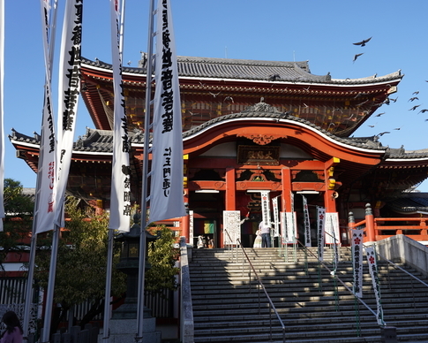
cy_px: 174
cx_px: 254
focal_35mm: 36
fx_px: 456
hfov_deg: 50.0
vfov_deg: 41.2
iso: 100
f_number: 8
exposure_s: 1/160
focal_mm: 31
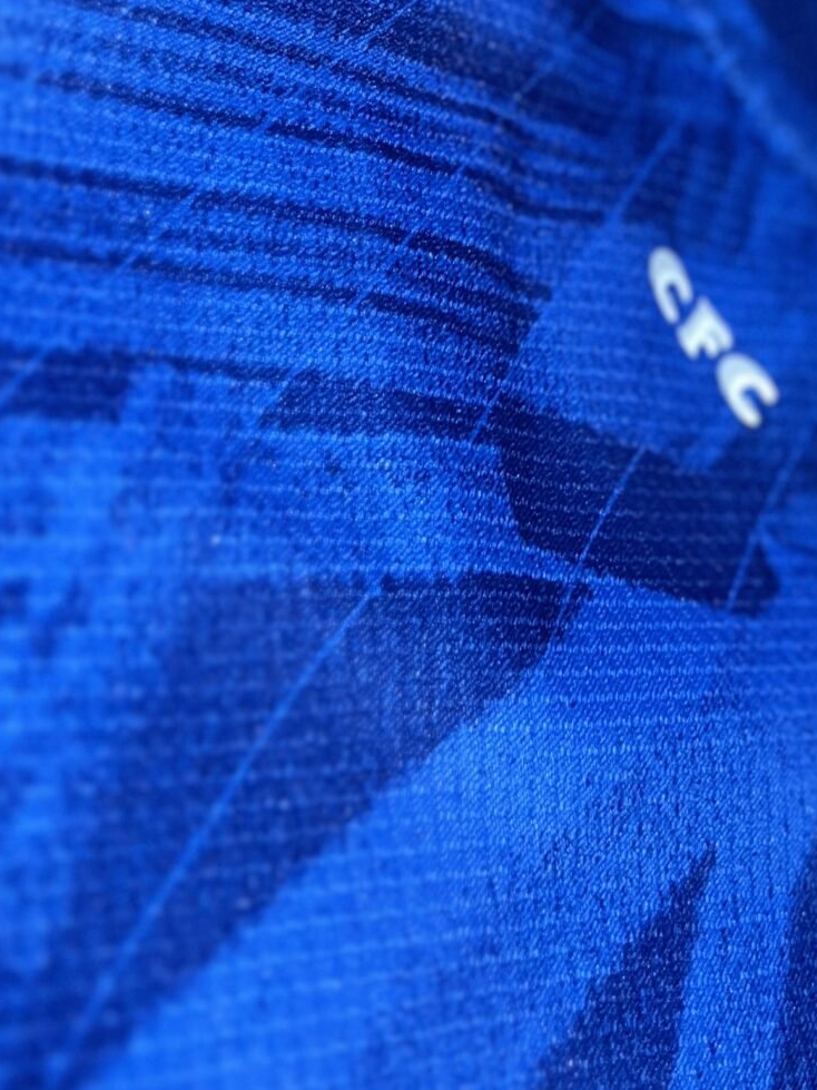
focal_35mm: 68
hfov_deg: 21.5
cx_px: 555
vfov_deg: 27.4
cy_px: 77
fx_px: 2140
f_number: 1.5
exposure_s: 1/33
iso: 50
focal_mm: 5.7
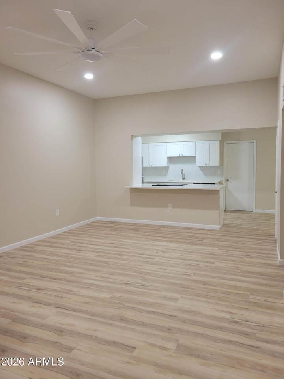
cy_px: 190
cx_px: 142
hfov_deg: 53.1
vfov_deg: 67.3
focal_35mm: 26
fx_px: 284
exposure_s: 1/60
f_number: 1.8
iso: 200
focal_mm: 5.4
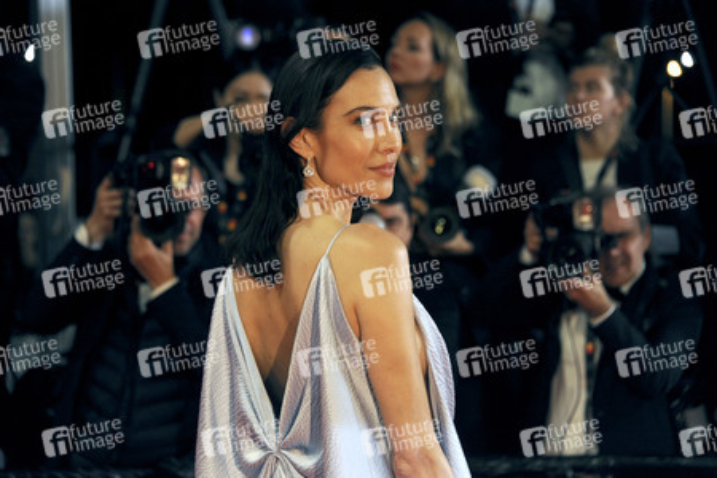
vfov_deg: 9.1
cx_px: 358
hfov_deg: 13.7
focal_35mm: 150
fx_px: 2987
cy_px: 239
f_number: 5.6
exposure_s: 1/250
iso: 1250
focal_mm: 150
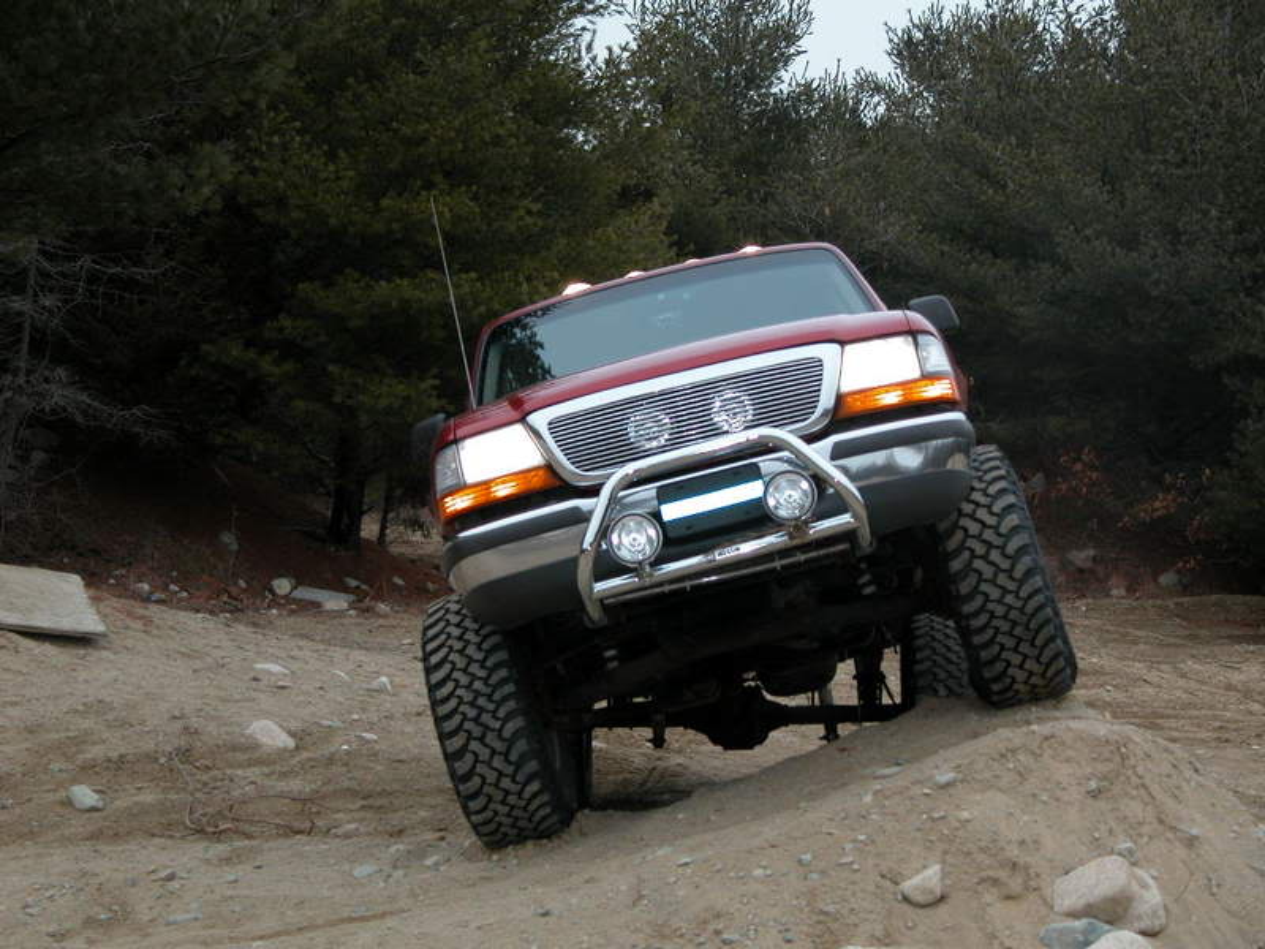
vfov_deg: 15.1
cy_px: 474
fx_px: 3581
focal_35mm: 98
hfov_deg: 20.0
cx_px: 632
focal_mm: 25.4
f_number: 3.6
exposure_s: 1/60.3
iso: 100
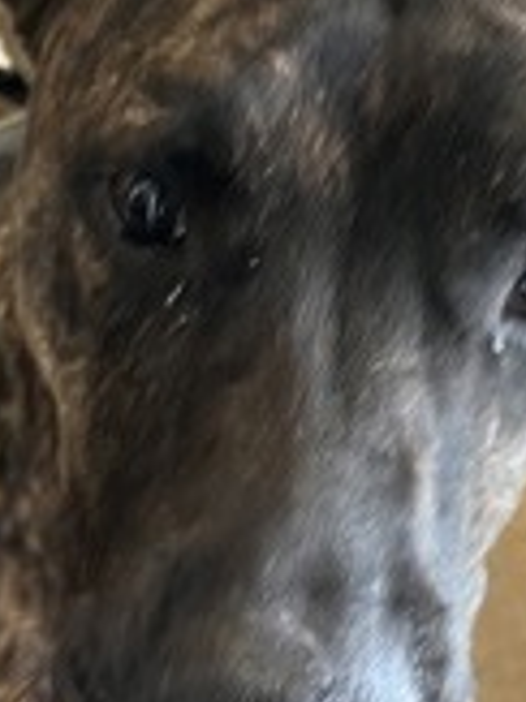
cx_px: 269
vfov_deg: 28.9
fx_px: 1359
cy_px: 276
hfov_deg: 21.9
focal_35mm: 67
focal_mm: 5.1
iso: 400
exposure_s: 1/60
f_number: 1.6
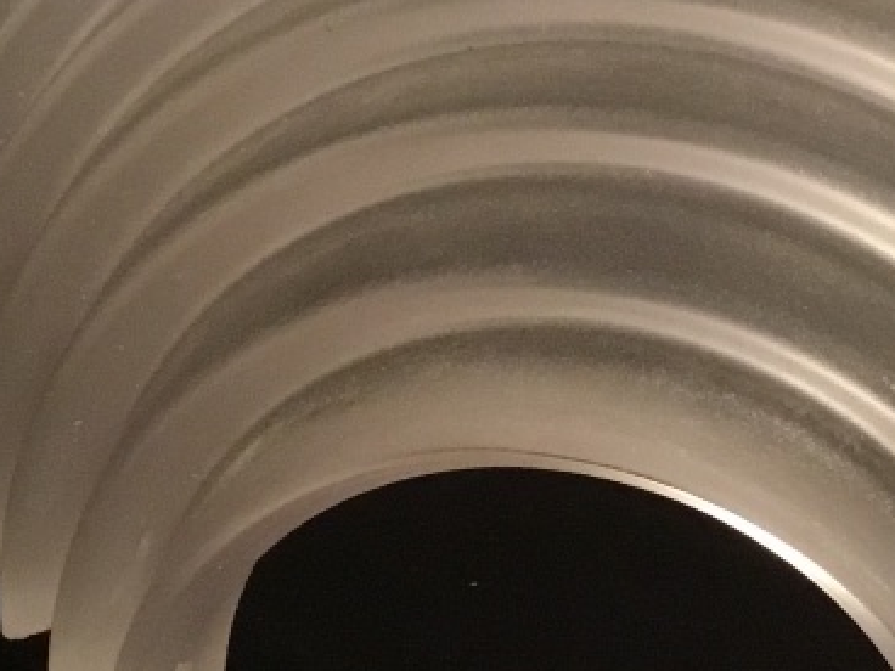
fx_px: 2611
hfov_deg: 19.3
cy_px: 117
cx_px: 713
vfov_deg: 14.5
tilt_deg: -21.8
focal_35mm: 101
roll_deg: +1.3
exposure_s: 1/25
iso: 250
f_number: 2.4
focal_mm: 3.3
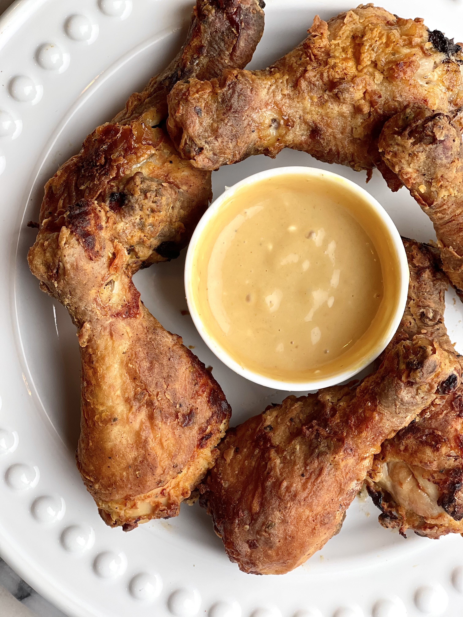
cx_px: 232
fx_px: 1141
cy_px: 308
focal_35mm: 64
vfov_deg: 30.3
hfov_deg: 22.9
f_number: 2.2
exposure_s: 1/120
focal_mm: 7.5
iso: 100
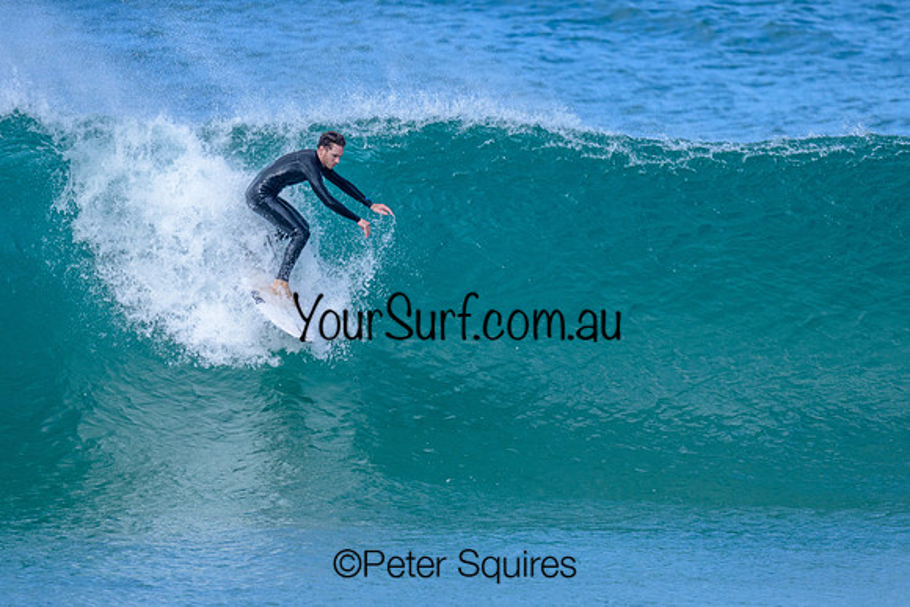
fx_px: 26208
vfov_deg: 1.3
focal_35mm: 1037
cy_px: 226
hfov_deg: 2.0
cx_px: 423
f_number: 6.3
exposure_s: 1/2000
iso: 560
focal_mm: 800
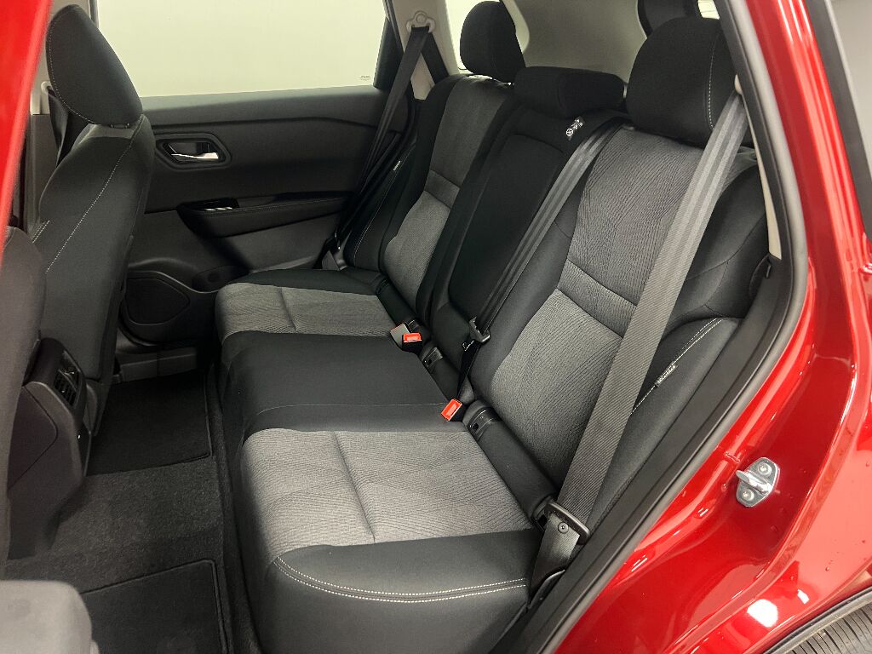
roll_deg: -1.8
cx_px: 436
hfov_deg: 67.3
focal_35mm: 26
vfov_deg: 53.1
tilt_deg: -26.4
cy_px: 327
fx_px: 655
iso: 500
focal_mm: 5.7
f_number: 1.5
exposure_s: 1/30
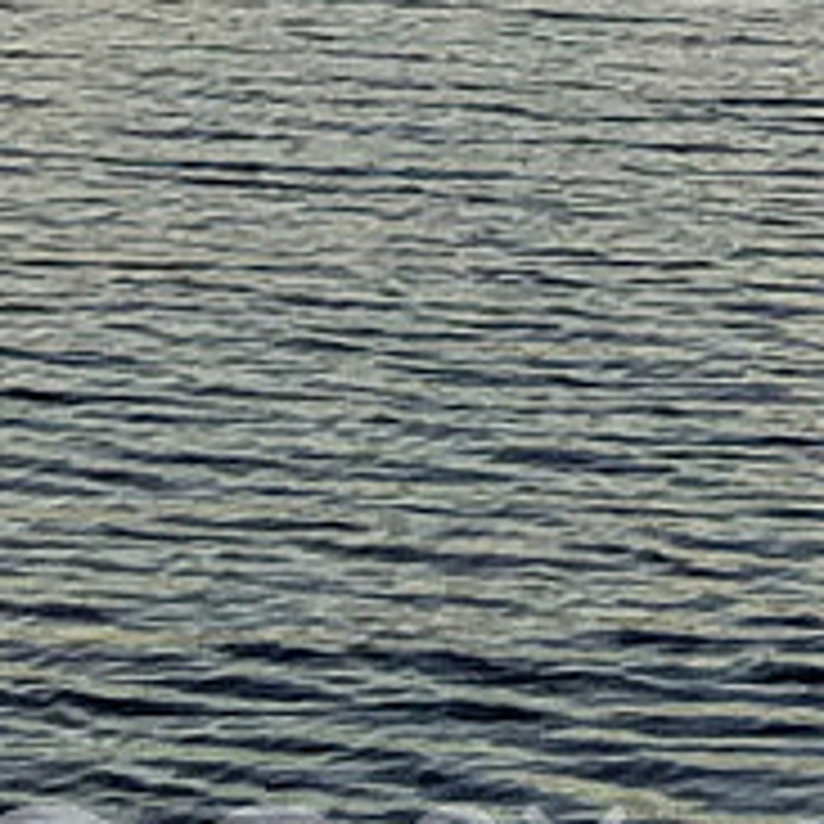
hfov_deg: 7.0
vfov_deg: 8.0
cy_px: -1202
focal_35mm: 201
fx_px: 5413
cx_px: 3111
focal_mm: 4.2
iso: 50
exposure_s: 1/228
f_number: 1.7
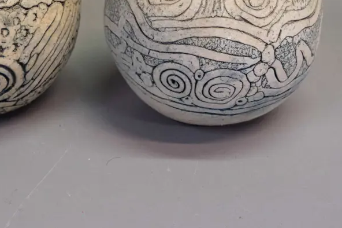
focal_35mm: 90
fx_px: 854
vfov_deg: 15.0
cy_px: 8
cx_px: 99
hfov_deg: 22.5
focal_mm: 25
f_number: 5
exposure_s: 1/200
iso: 3200
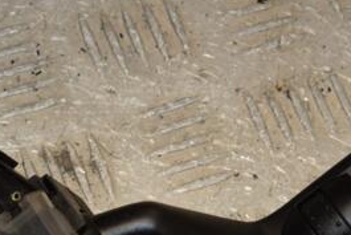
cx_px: 158
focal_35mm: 197
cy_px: 235
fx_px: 1922
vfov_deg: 7.0
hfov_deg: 10.4
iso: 800
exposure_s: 1/200
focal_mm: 58
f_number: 8
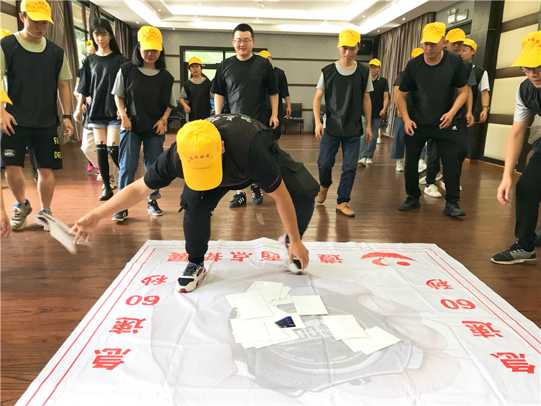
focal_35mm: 28
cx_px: 270
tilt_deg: -12.6
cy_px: 203
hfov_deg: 63.4
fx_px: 438
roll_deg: -1.7
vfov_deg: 49.7
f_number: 1.8
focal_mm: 3.99
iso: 40
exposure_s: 1/33
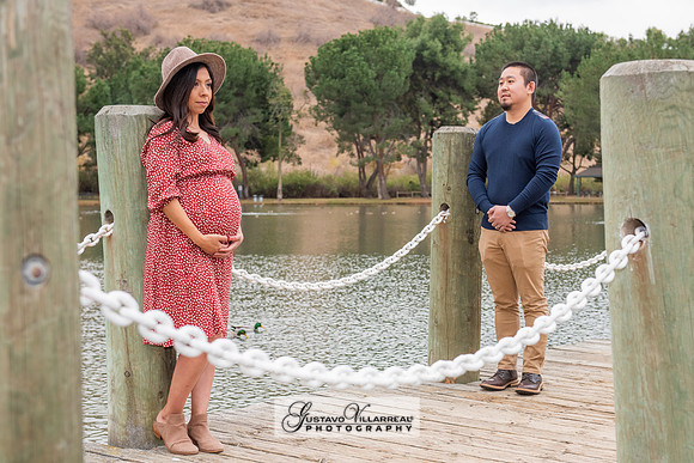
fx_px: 1208
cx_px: 411
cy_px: 263
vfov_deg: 21.7
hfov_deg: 32.0
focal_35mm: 63
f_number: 5
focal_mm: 52
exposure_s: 1/125
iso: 500
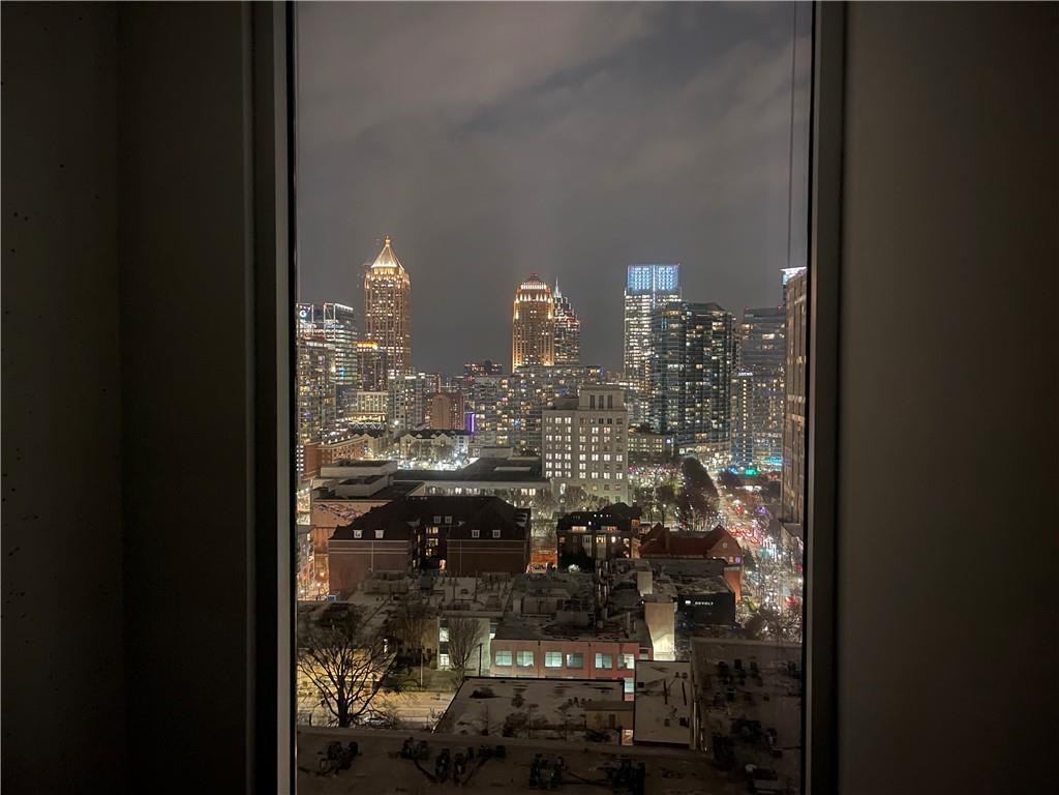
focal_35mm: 25
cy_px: 398
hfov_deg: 69.4
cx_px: 530
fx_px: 765
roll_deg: -1.3
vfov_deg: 54.9
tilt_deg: -2.6
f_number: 1.6
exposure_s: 1/5
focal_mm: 5.1
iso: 1000
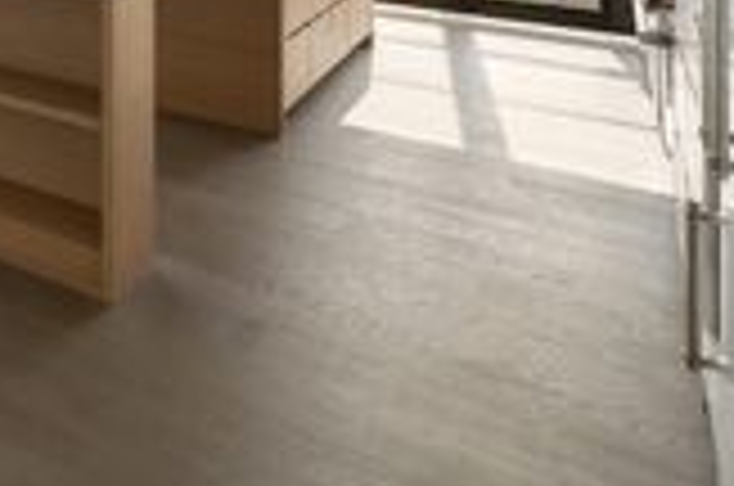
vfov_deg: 25.9
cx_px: -288
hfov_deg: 31.2
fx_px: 875
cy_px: -169
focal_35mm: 43
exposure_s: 1/10
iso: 200
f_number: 11
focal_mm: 14
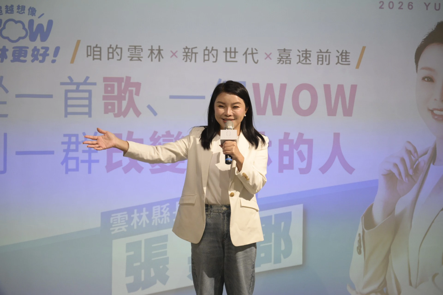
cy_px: 148
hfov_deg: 28.8
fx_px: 861
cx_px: 222
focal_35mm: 70
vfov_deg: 19.5
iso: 2000
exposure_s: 1/200
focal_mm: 70
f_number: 2.8
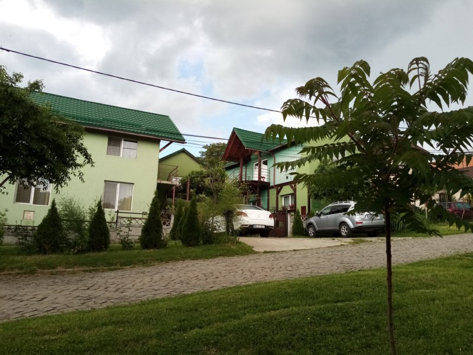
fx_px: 355
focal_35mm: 26
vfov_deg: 53.1
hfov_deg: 67.3
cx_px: 236
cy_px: 178
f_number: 1.8
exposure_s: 1/511
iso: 108
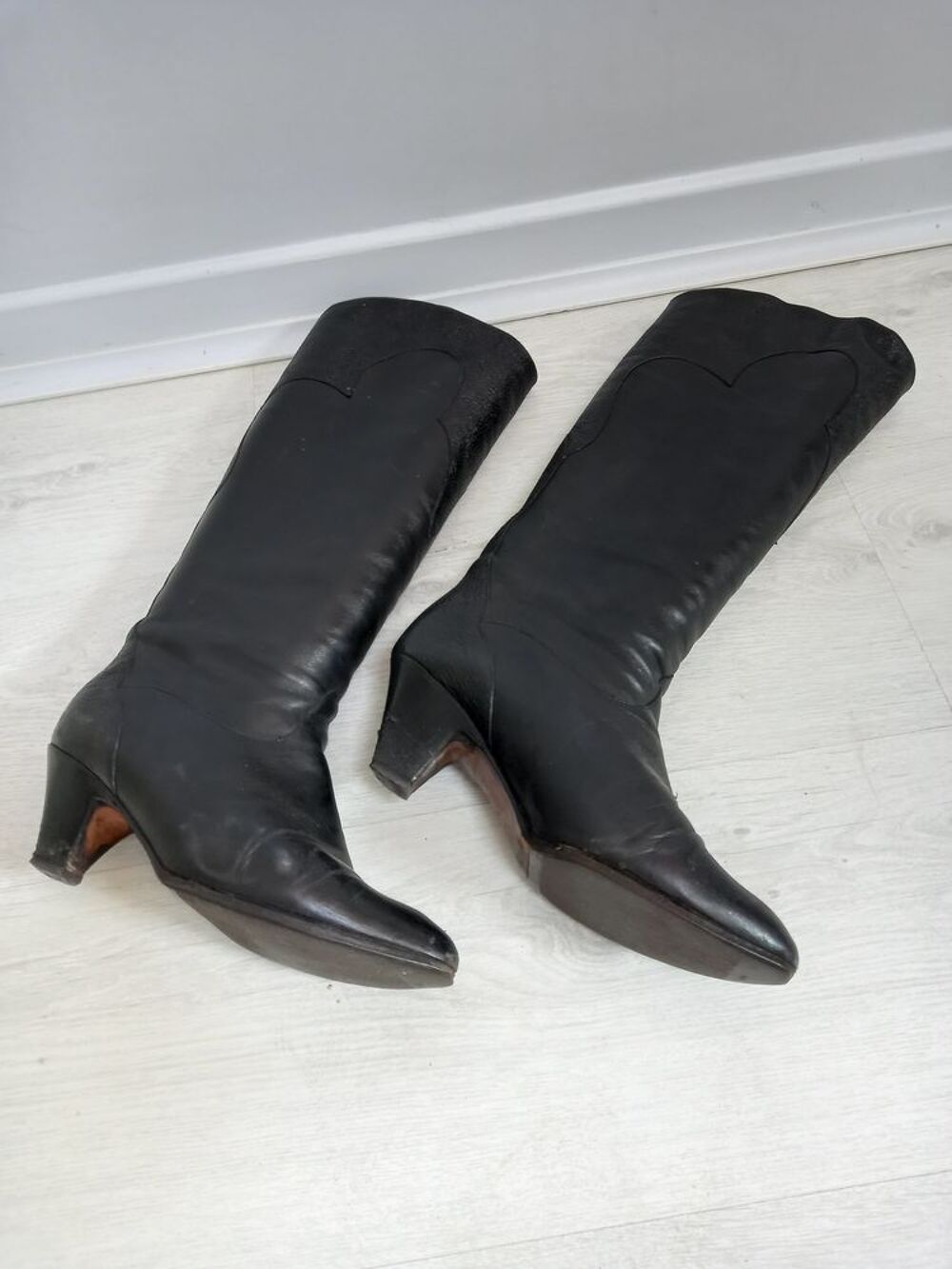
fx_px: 917
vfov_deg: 69.4
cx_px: 476
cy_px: 634
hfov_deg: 54.9
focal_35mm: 25
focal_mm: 4.6
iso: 200
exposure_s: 1/40
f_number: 2
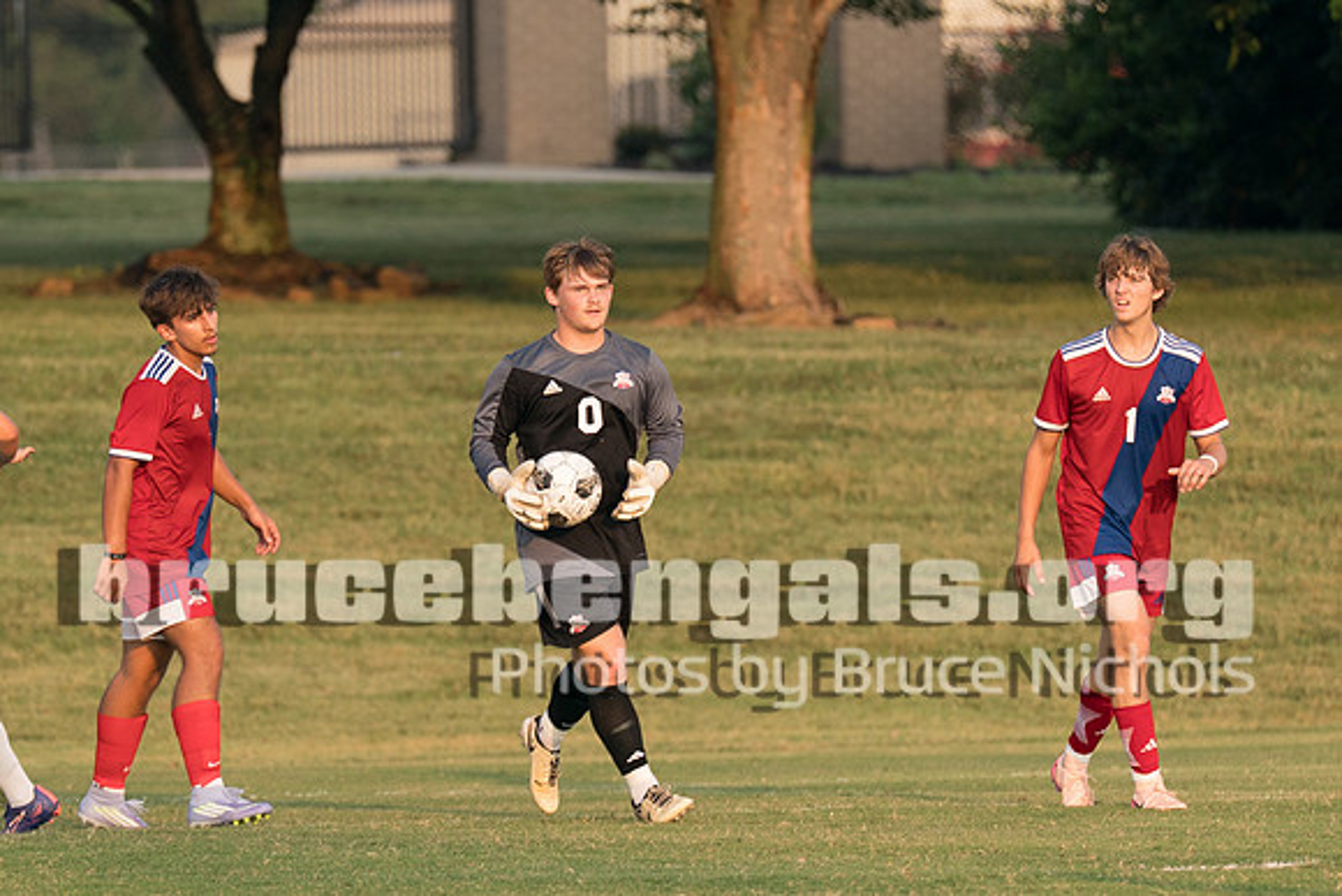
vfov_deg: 2.8
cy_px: 471
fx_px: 18647
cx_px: 613
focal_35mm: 500
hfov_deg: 4.1
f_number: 2.8
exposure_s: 1/1250
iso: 320
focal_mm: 200
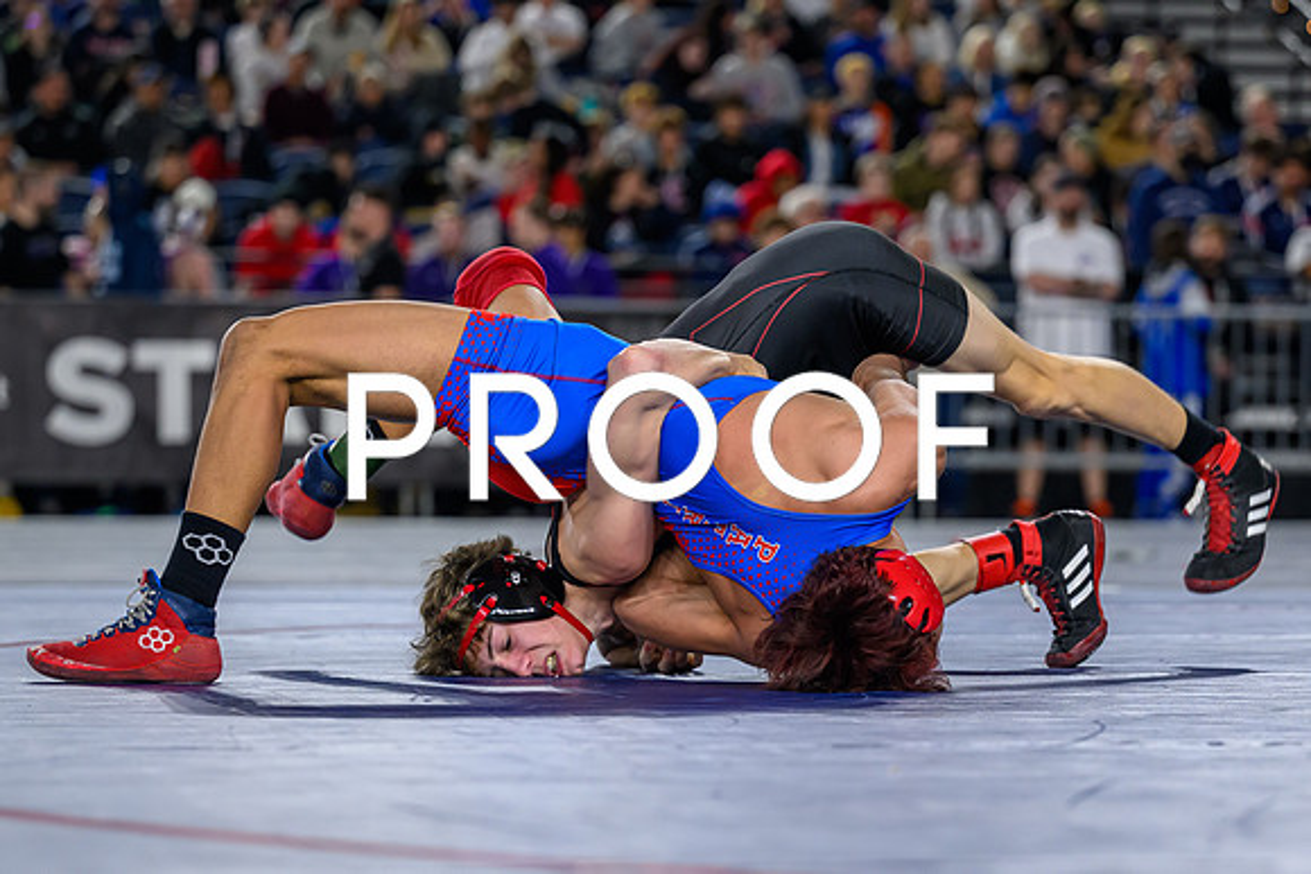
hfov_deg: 14.3
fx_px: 5219
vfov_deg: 9.6
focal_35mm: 143
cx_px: 684
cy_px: 589
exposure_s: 1/800
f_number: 2.8
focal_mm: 101
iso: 2000
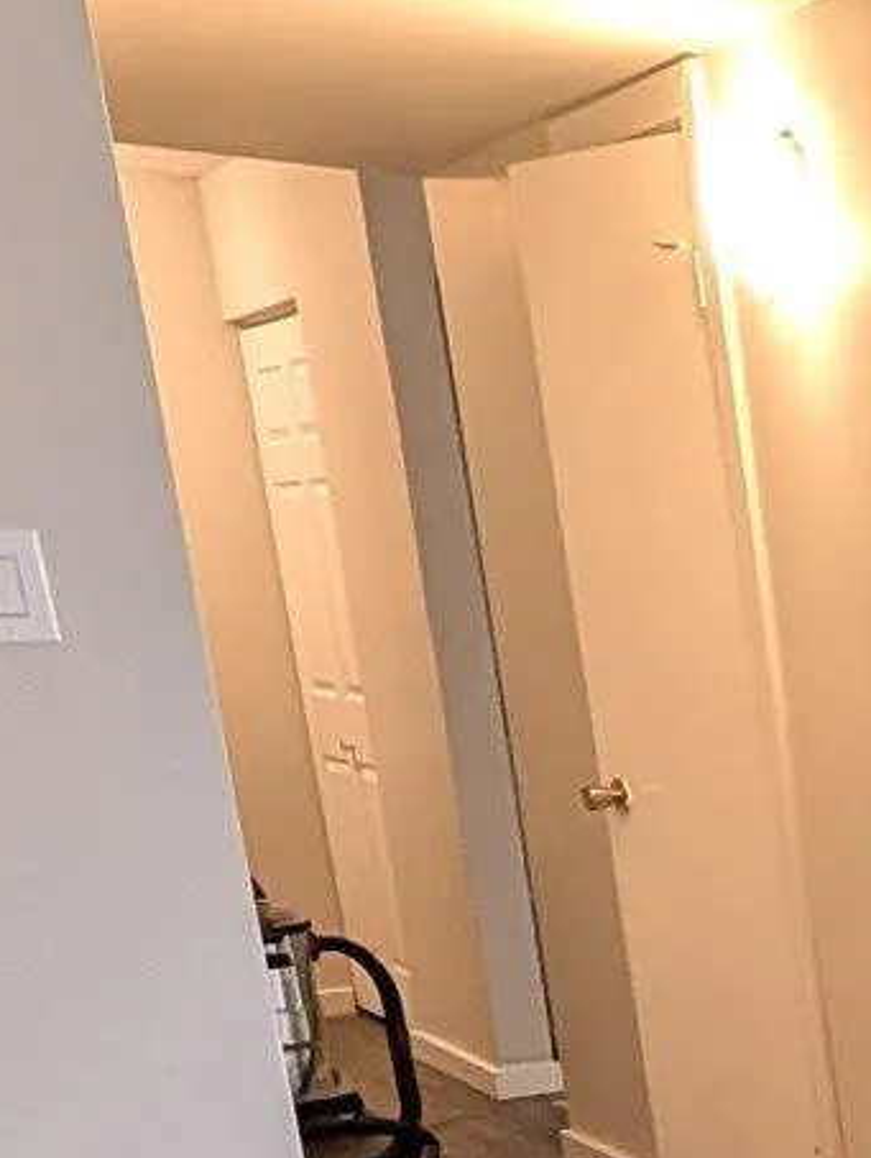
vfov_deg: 29.9
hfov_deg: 14.7
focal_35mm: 61
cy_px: 1102
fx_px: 2042
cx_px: 2110
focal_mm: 2.02
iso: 152
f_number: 1.7
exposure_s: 1/60
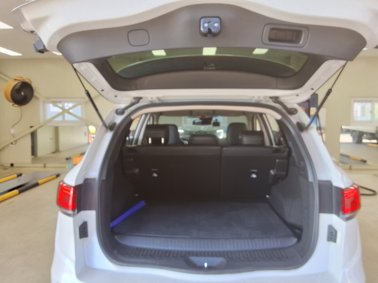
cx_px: 189
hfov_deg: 63.4
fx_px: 306
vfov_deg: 49.7
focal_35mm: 28
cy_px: 142
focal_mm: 2.91
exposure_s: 1/120
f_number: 1.9
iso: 40
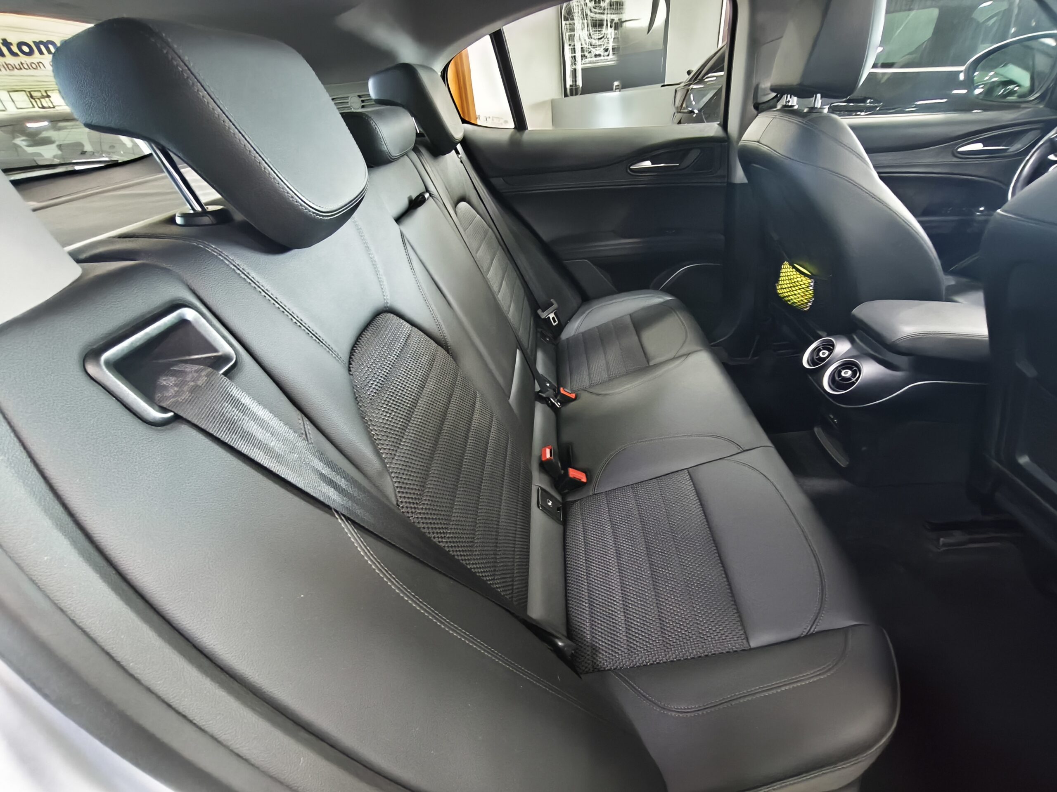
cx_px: 528
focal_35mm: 15
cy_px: 396
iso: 2000
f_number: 2.2
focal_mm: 1.91
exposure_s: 1/11.1
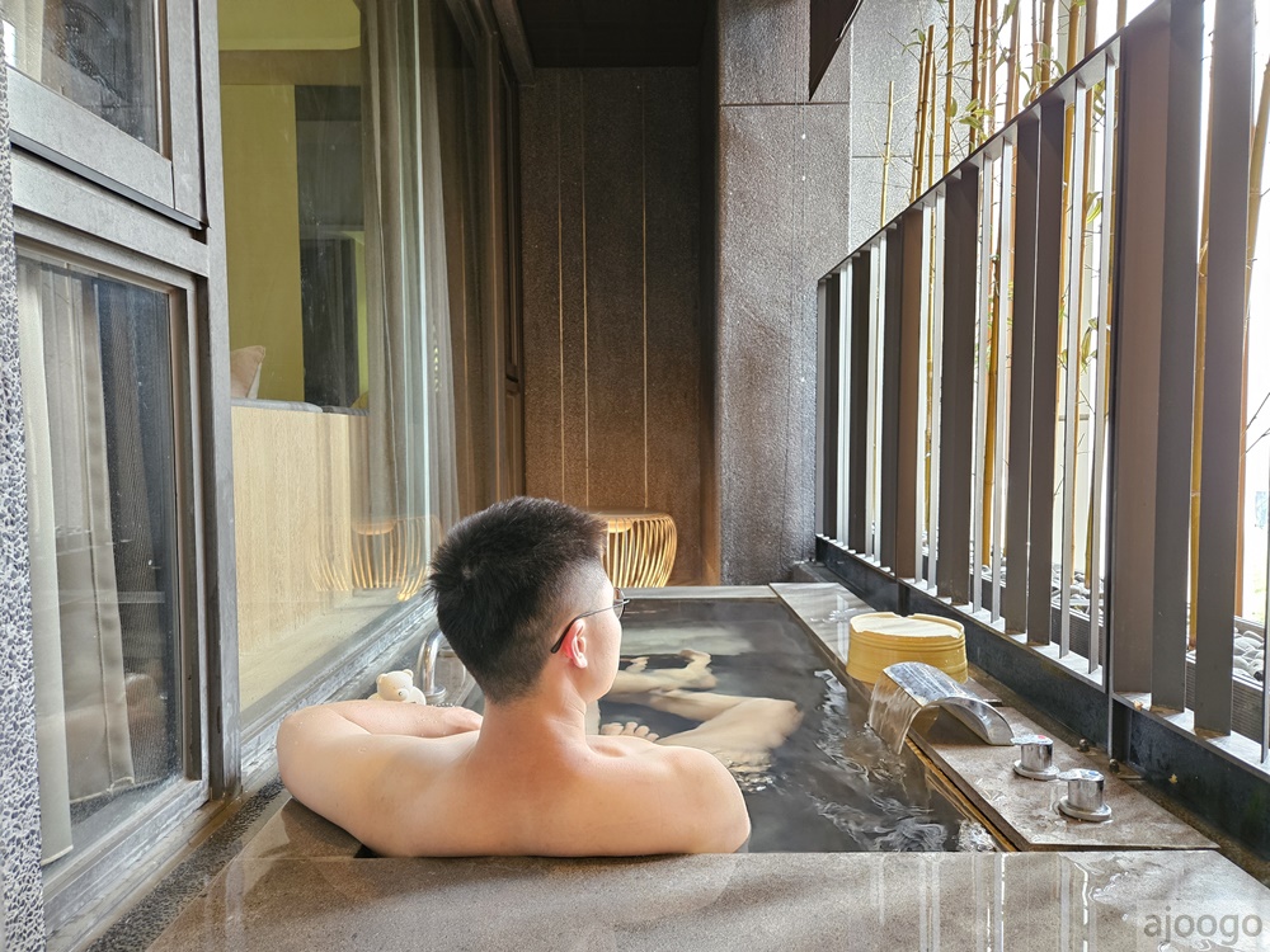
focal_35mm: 23
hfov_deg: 73.9
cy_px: 476
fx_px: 844
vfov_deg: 58.9
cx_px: 635
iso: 640
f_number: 1.8
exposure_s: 1/24
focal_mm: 5.4
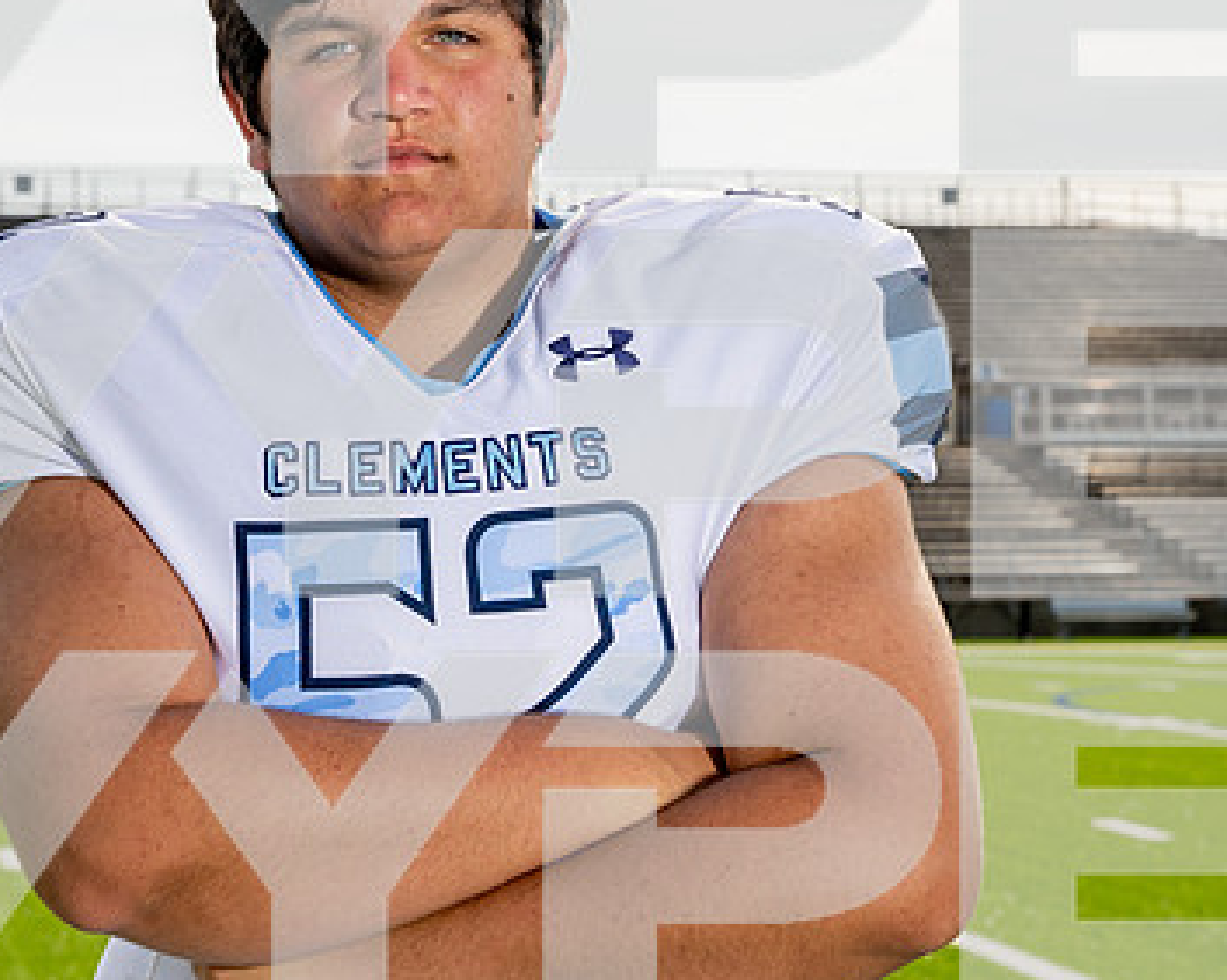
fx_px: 3303
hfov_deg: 21.0
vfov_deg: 16.9
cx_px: 487
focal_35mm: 91
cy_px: 415
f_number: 8
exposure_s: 1/250
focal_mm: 59
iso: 100
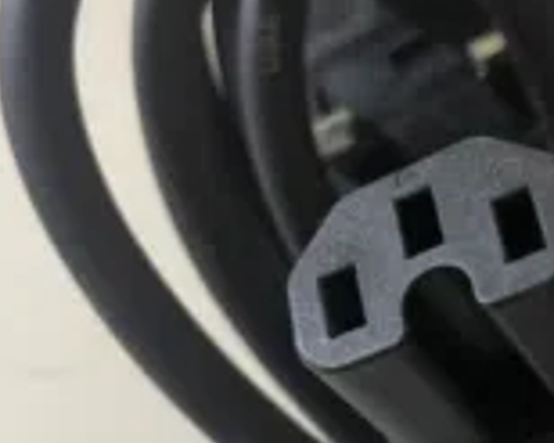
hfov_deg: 27.7
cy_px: 403
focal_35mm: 66
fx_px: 1081
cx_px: 496
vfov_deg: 22.5
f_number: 1.6
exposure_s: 1/25
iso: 640
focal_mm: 4.2
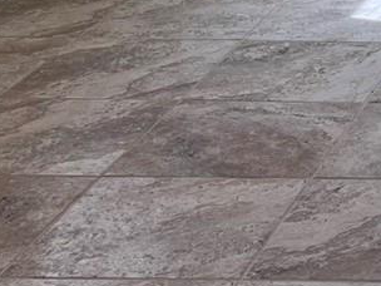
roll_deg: -0.9
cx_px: 694
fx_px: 1508
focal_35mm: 137
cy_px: -218
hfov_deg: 13.0
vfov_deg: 10.2
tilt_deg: -9.9
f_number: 1.6
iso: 40
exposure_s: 1/127
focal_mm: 5.1
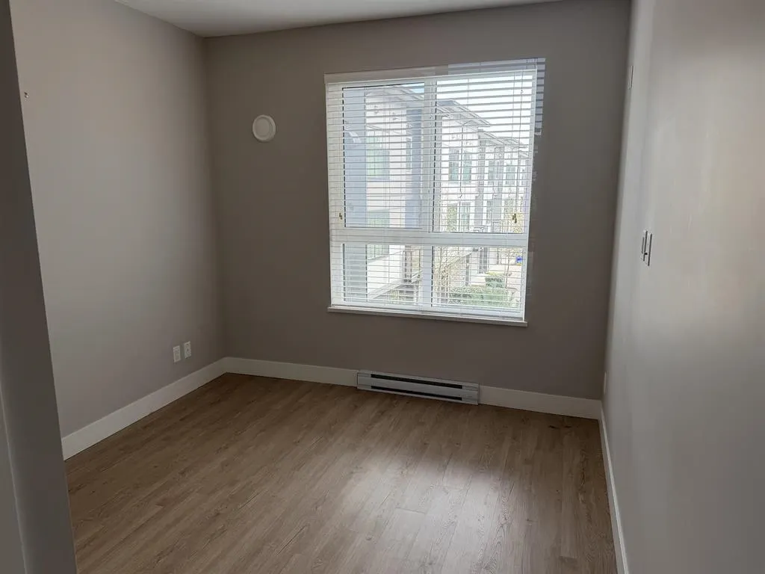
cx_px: 382
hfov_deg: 71.6
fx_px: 530
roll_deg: +0.0
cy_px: 287
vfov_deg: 56.8
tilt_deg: -11.3
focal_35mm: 24
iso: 80
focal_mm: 6.76
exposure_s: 1/174
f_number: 1.78
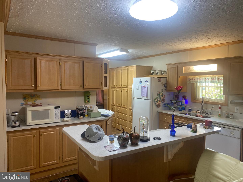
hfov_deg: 67.3
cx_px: 122
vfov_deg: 53.1
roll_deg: -1.1
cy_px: 91
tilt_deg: -2.6
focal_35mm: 26
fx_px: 183
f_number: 1.8
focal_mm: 4.25
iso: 125
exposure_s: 1/120
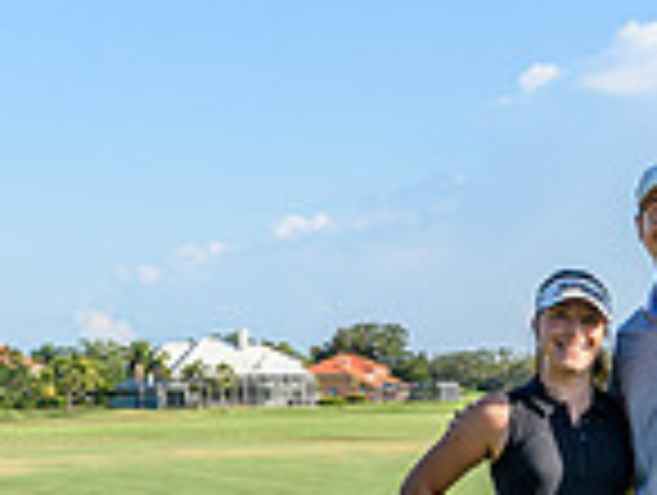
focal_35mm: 103
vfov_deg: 13.9
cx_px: 652
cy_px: 632
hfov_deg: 18.6
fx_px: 1958
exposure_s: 1/320
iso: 200
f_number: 9
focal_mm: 18
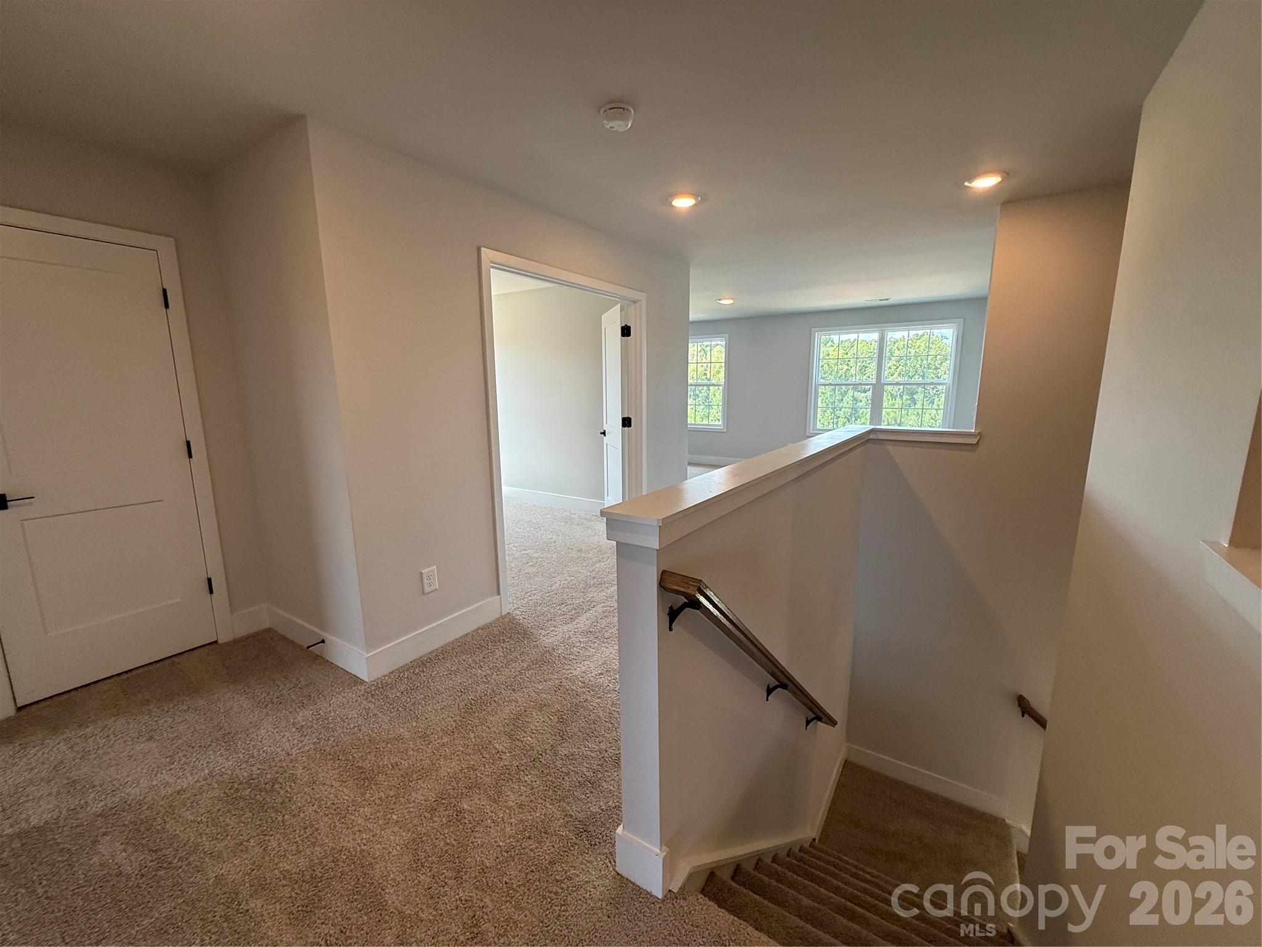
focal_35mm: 14
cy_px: 474
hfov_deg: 102.1
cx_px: 631
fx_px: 510
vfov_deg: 85.7
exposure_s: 1/120
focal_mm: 2.22
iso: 100
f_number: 2.2
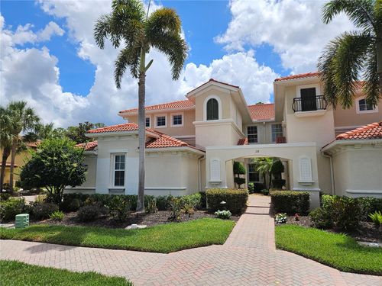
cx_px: 191
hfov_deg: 73.9
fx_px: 254
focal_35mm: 23
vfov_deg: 58.9
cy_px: 143
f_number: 1.8
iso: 25
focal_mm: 5.4
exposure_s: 1/2531
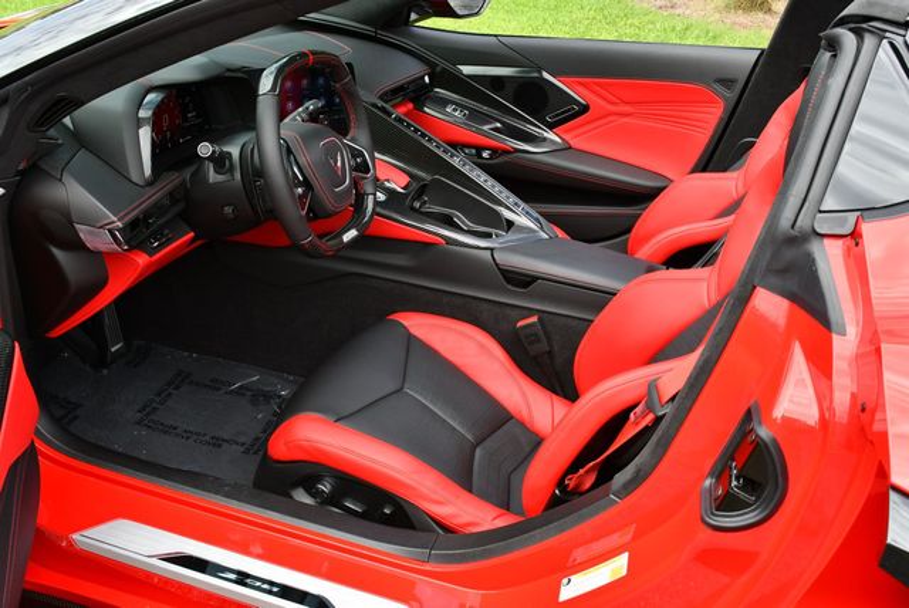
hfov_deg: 53.1
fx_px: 910
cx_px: 454
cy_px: 304
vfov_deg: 36.9
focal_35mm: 36
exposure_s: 1/250
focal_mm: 18
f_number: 6.3
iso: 200
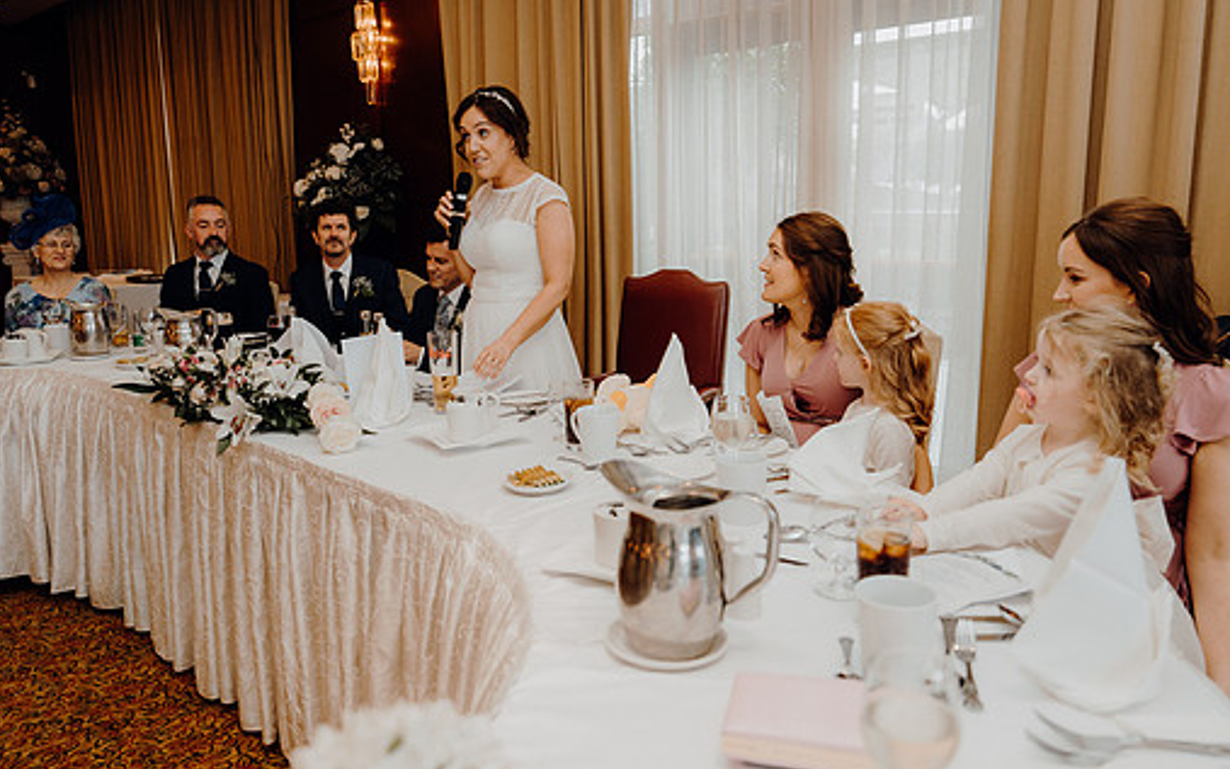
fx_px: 939
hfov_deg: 66.4
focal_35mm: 28
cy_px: 372
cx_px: 597
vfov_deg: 44.5
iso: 1000
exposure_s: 1/200
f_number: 2.8
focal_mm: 24
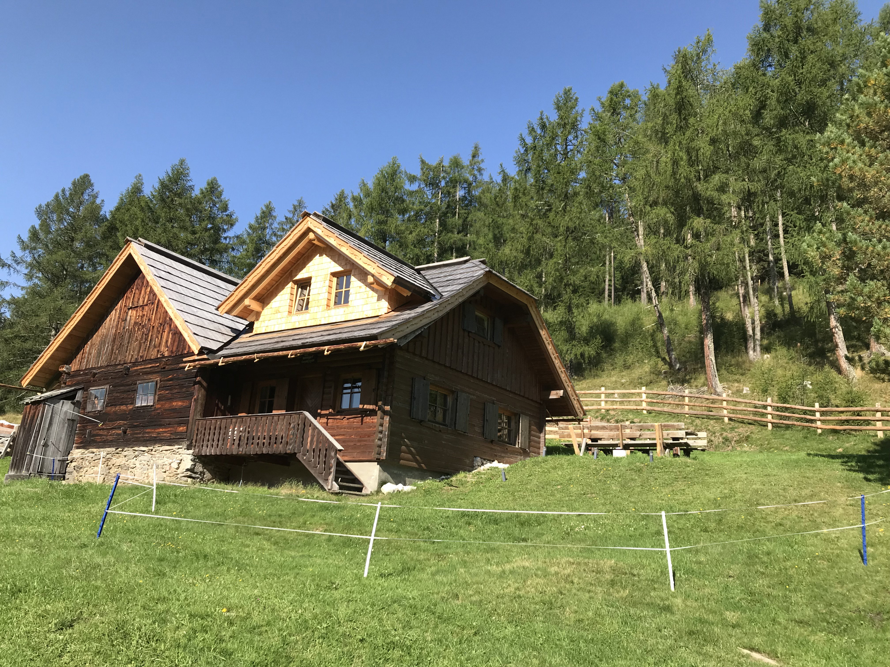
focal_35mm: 28
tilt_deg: +18.7
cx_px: 445
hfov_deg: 63.4
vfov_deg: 49.7
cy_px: 334
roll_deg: -4.5
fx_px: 720
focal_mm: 3.99
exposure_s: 1/1182
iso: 20
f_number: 1.8
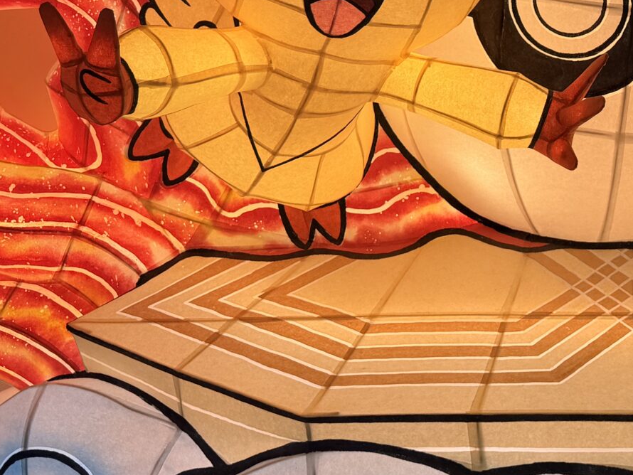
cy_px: 66
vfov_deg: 21.0
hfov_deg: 26.3
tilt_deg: -9.2
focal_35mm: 69
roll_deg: +1.0
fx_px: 1262
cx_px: 671
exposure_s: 1/849
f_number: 1.78
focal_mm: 6.76
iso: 80
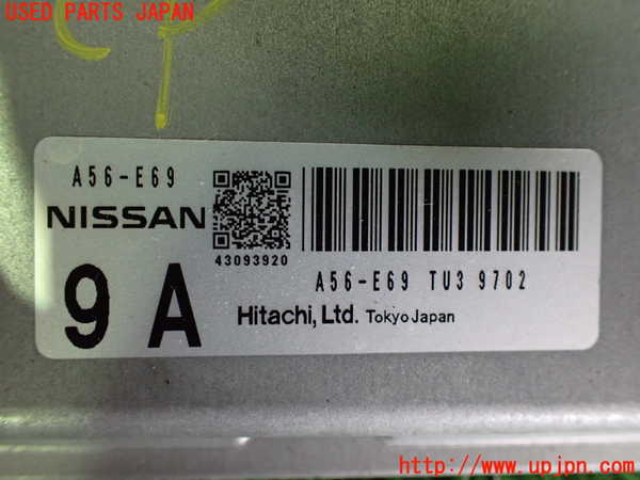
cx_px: 320
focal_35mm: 30
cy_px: 240
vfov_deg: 46.8
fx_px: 555
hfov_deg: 60.0
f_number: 2.3
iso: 800
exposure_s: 1/30
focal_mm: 5.4
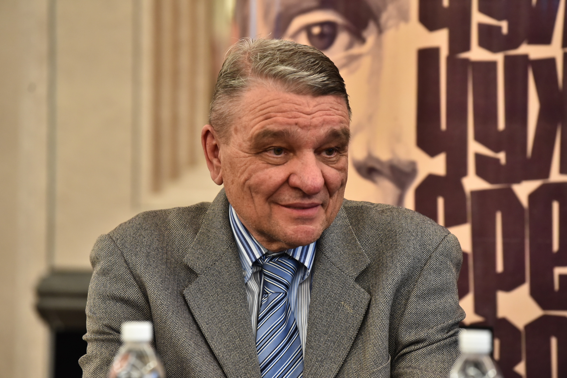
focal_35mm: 200
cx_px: 284
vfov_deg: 6.9
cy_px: 189
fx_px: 3150
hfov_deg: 10.3
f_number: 4
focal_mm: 200
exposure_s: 1/200
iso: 2500
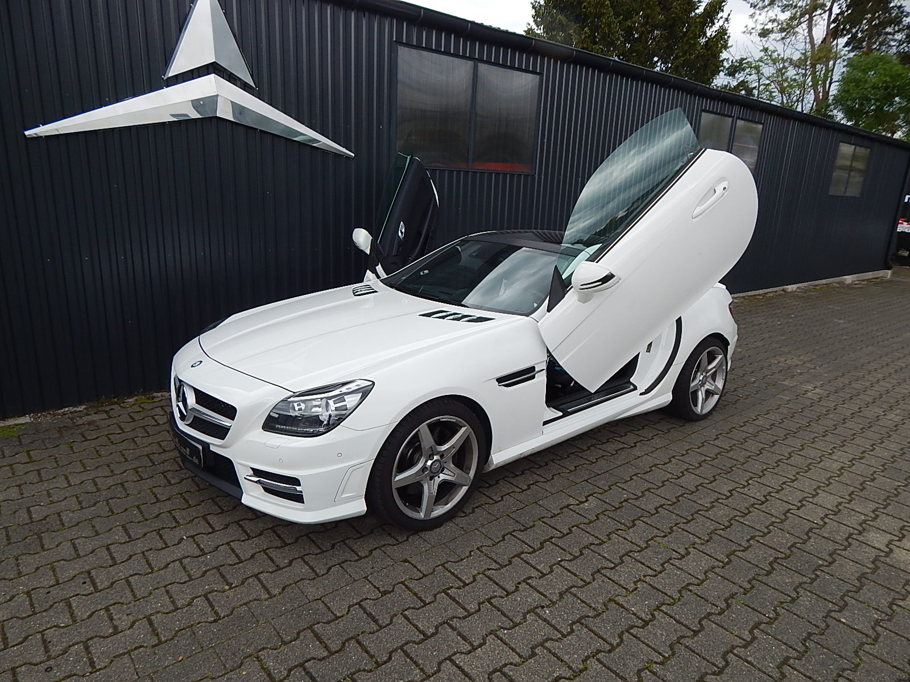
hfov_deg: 76.4
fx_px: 578
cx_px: 455
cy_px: 341
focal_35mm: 22
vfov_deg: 61.1
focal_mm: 4
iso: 125
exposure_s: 1/400
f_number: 3
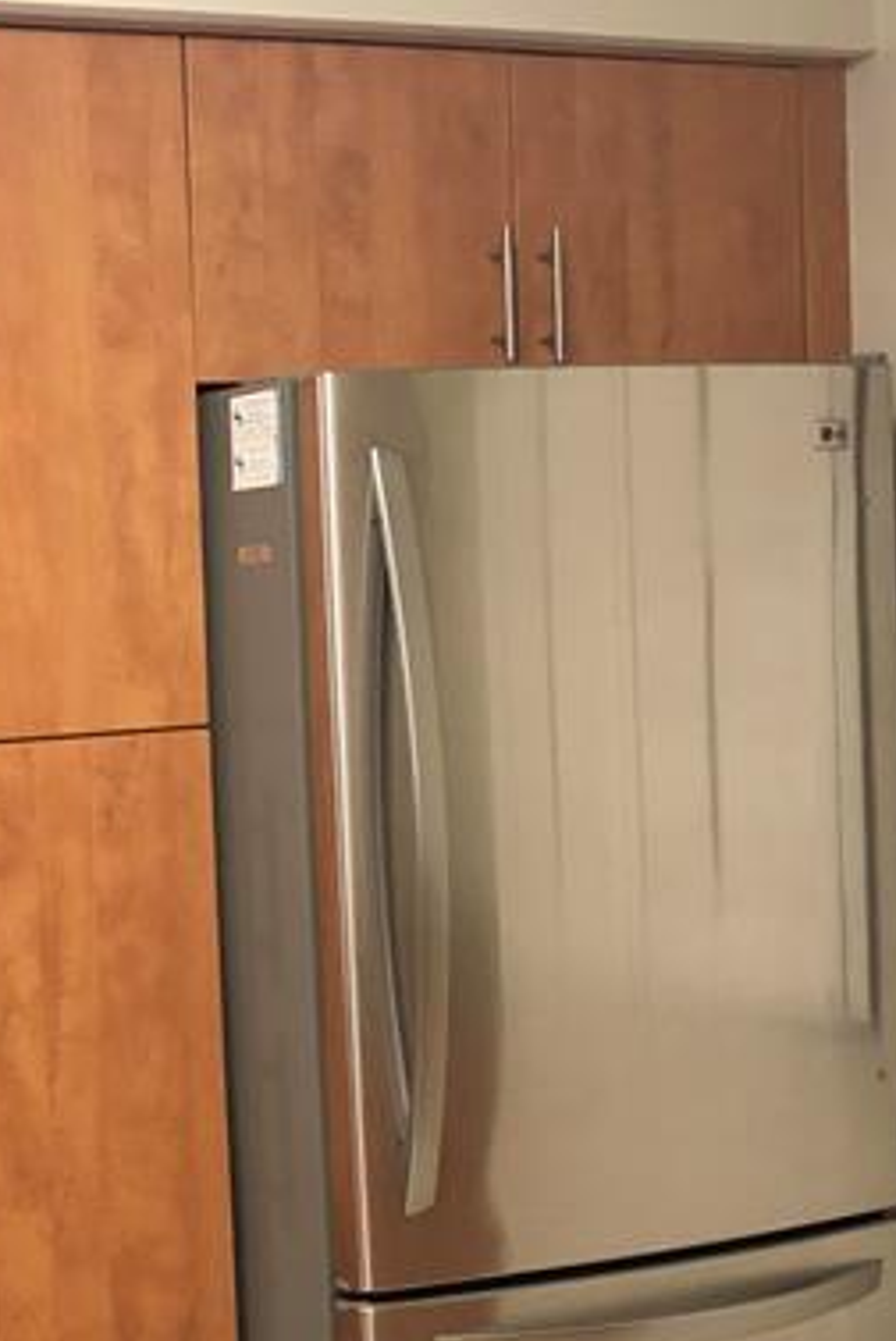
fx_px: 2944
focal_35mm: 79
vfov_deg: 25.4
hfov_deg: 16.2
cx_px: -334
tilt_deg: -3.9
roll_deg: +2.0
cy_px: 946
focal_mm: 3.99
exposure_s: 1/13
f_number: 1.8
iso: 100
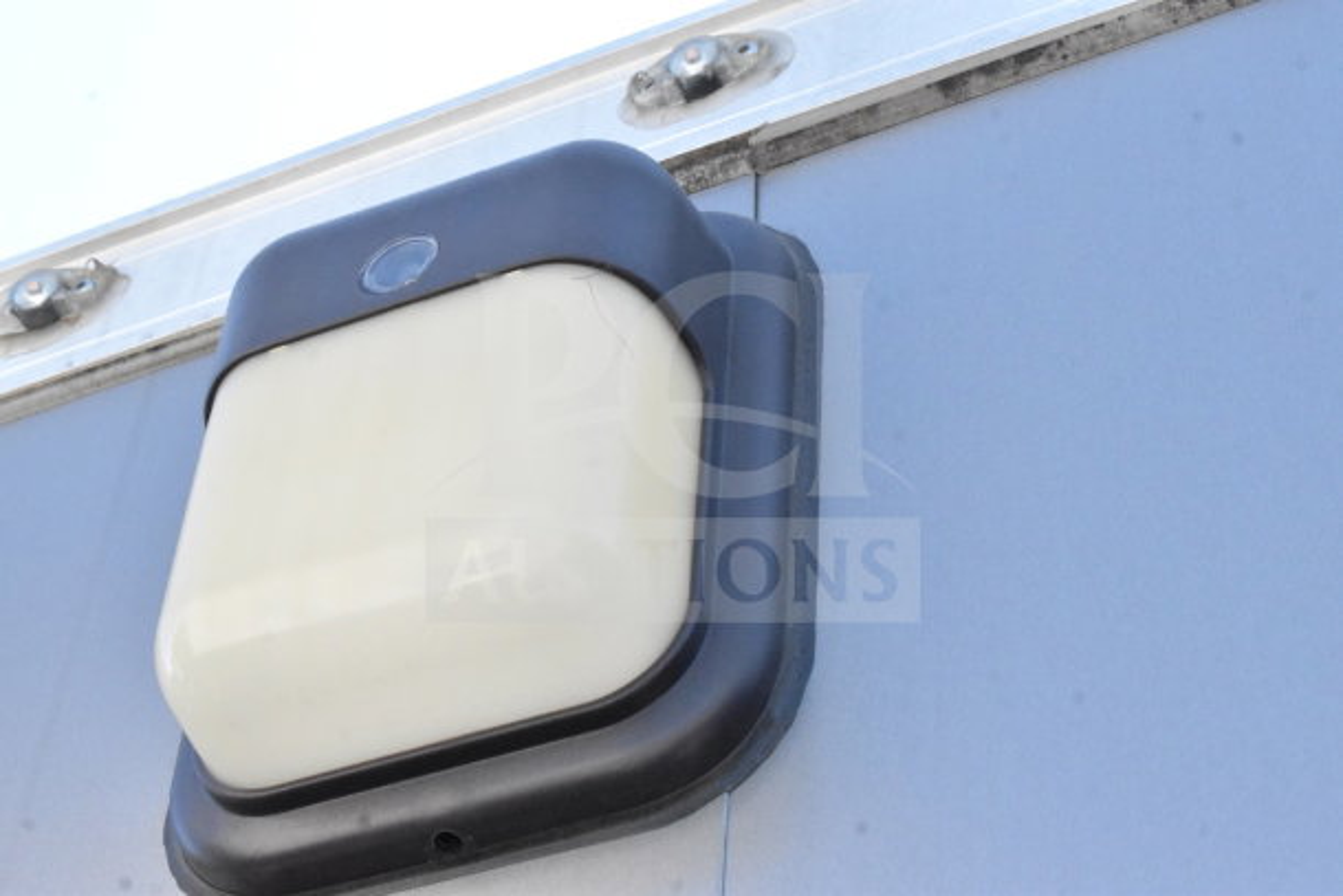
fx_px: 3078
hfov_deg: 24.6
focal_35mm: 82
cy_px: 448
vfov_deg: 16.6
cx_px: 672
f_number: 16
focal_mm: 55
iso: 6400
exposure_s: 1/1000
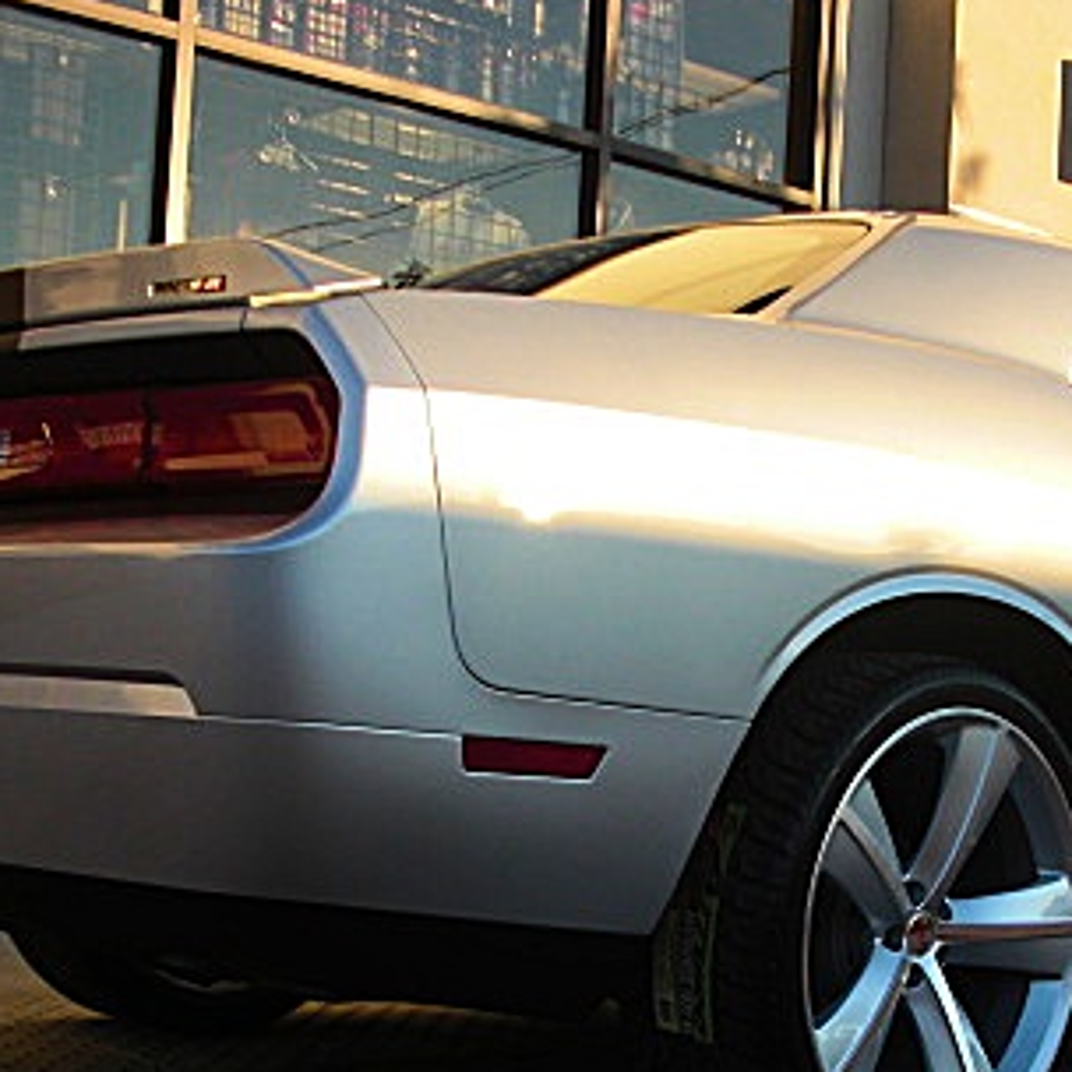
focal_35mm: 67
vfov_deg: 25.4
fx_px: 2347
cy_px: 822
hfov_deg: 25.5
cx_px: 748
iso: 50
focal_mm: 6.3
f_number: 2.8
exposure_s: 1/320
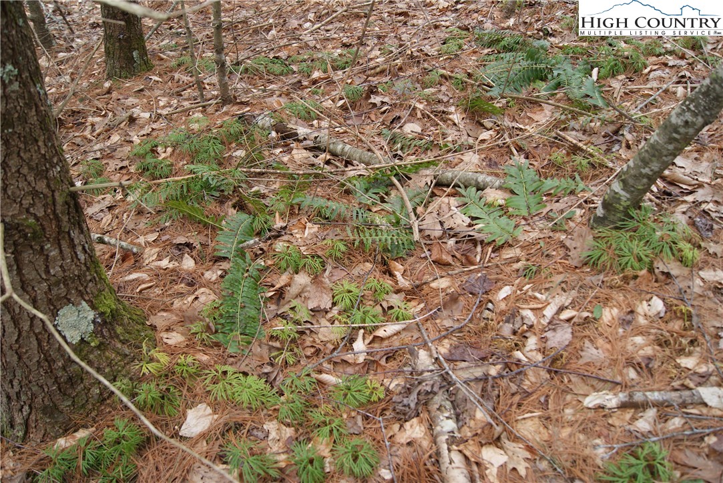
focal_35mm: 30
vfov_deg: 43.7
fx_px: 603
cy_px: 242
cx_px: 362
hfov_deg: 61.9
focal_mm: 20
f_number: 4.5
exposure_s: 1/40
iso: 100
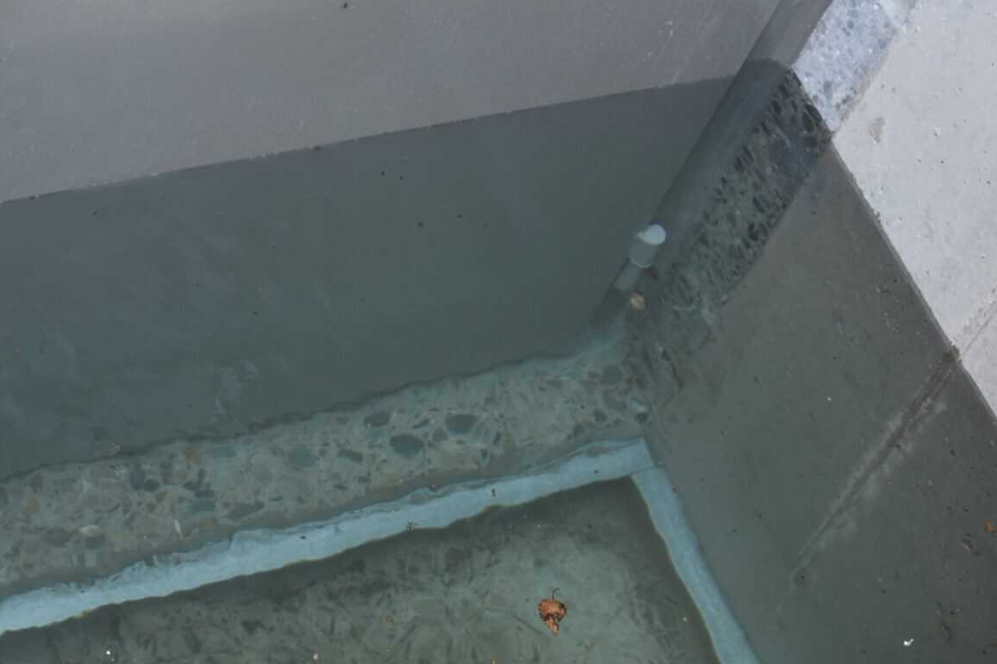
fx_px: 3517
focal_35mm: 127
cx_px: 283
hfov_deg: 16.1
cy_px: 87
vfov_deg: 10.7
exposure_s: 1/80
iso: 400
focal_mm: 38
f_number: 4.5
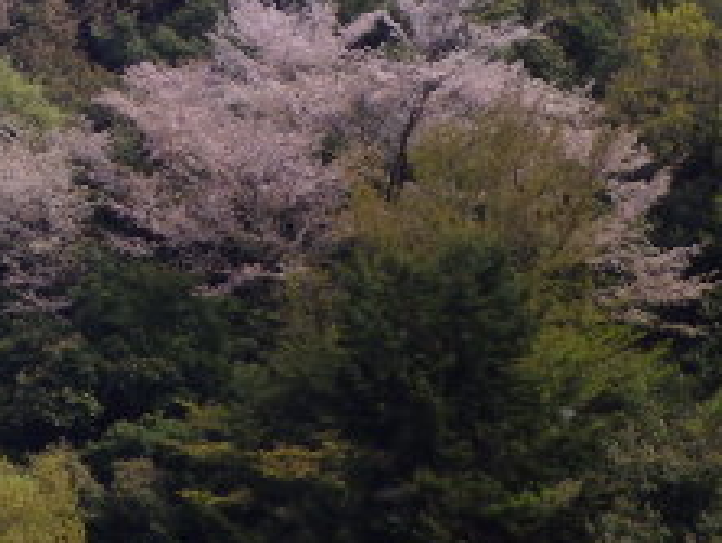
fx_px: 4865
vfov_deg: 6.4
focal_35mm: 233
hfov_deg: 8.4
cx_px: -189
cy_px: 117
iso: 125
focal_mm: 14.4
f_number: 5.7
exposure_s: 1/400
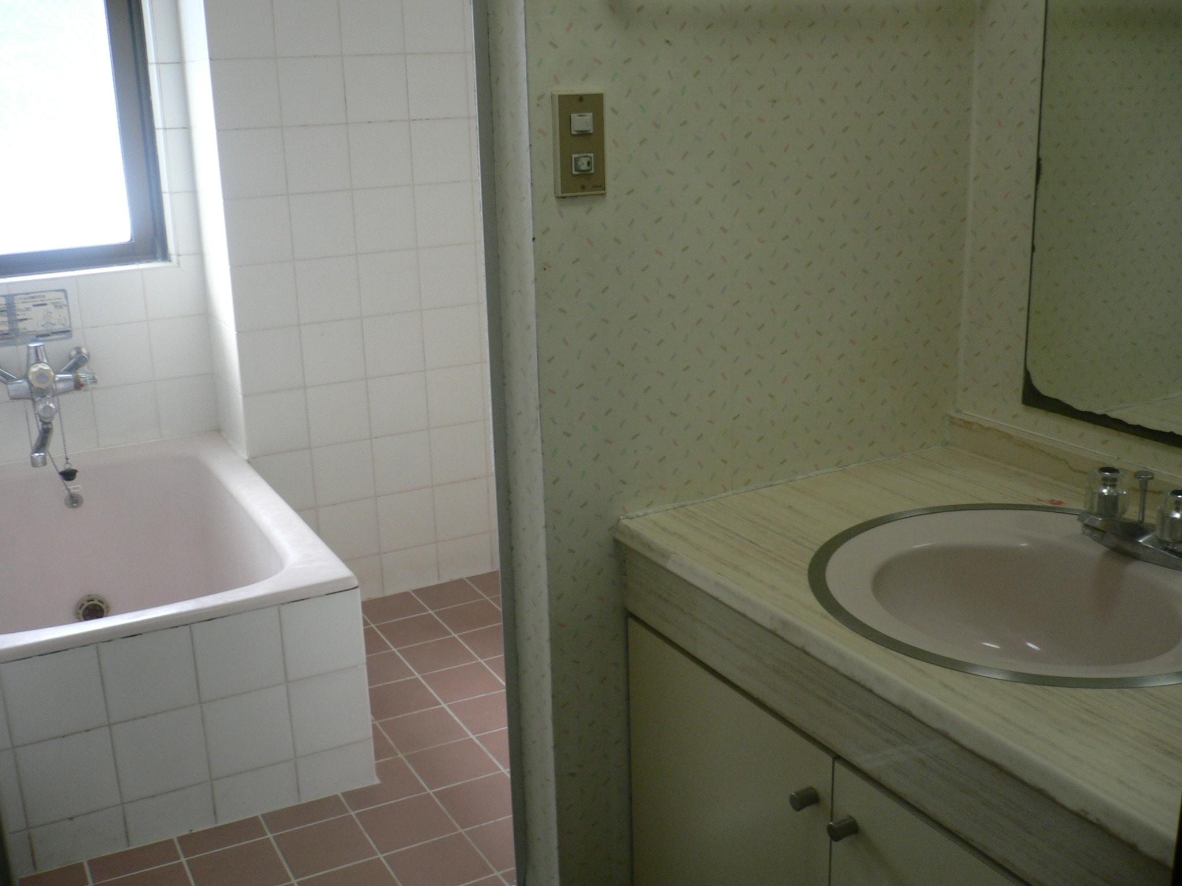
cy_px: 443
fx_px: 1195
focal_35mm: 35
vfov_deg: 40.7
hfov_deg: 52.6
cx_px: 591
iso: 100
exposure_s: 1/25
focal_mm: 5.8
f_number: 2.8
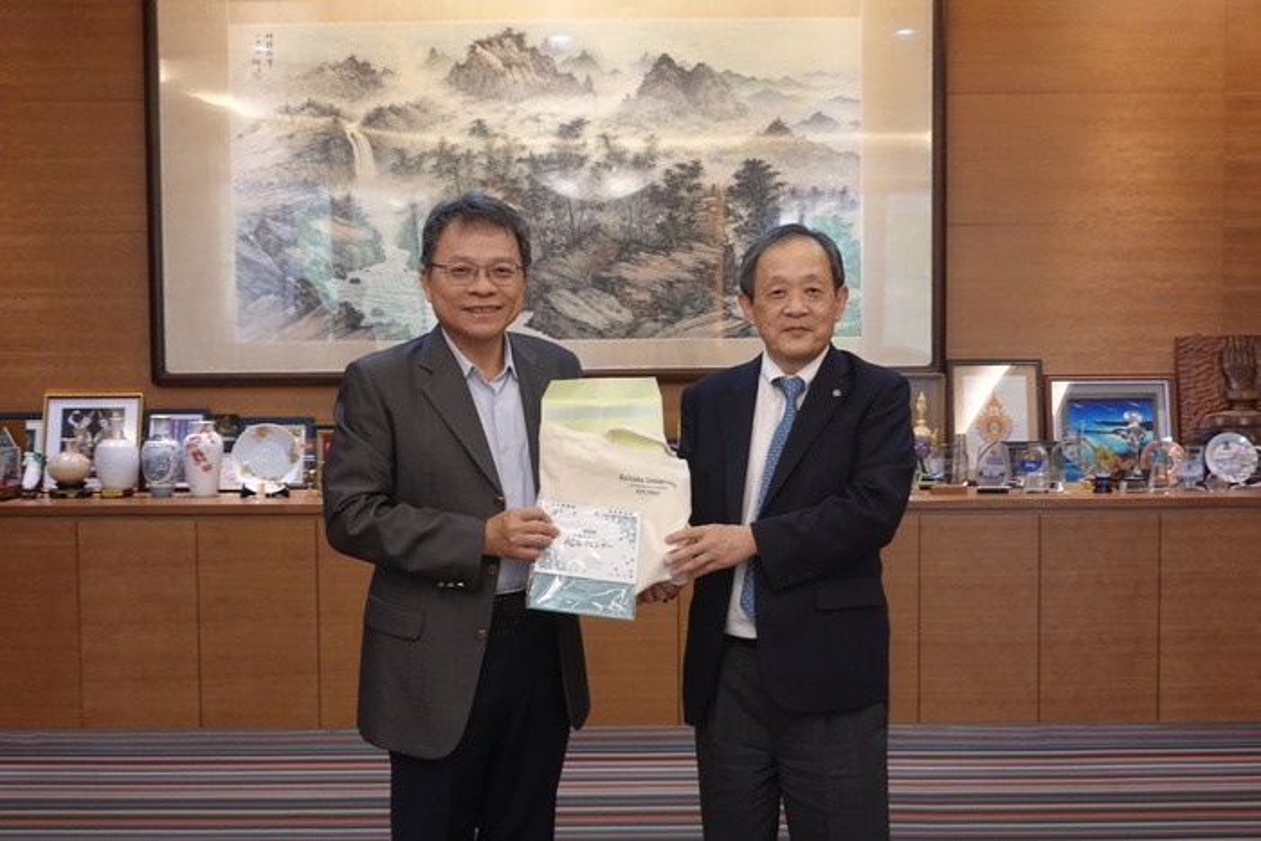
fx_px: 1682
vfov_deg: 28.1
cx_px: 630
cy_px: 420
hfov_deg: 41.1
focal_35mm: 48
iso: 800
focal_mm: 17.88
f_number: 4
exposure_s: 1/25
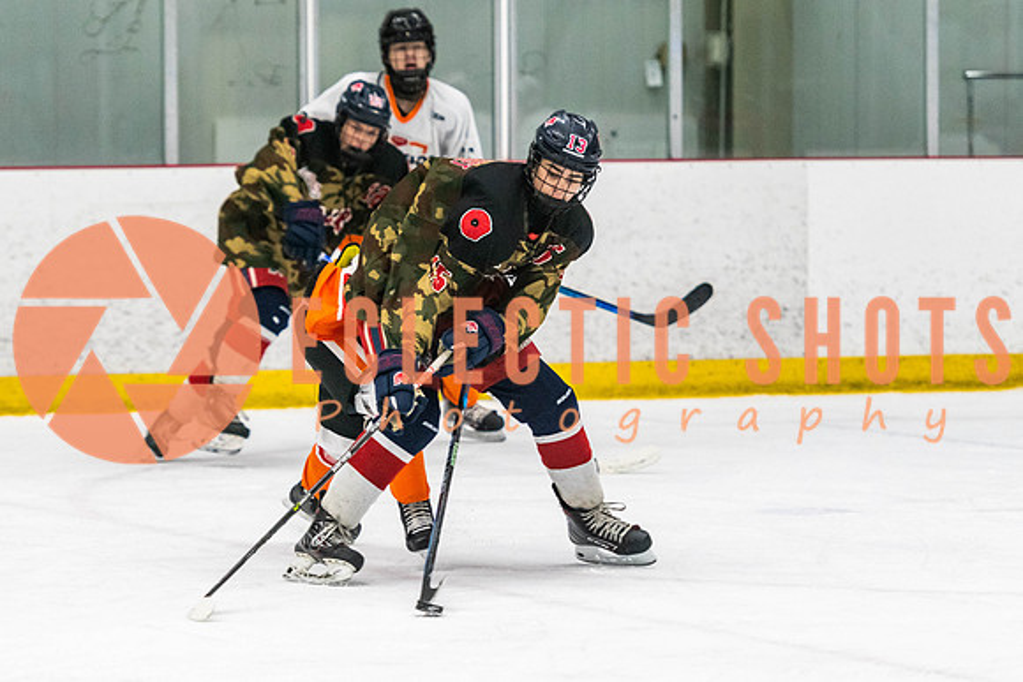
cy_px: 372
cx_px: 511
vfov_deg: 5.9
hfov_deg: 8.9
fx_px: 6578
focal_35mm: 231
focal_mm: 135
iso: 1600
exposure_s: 1/640
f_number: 2.8
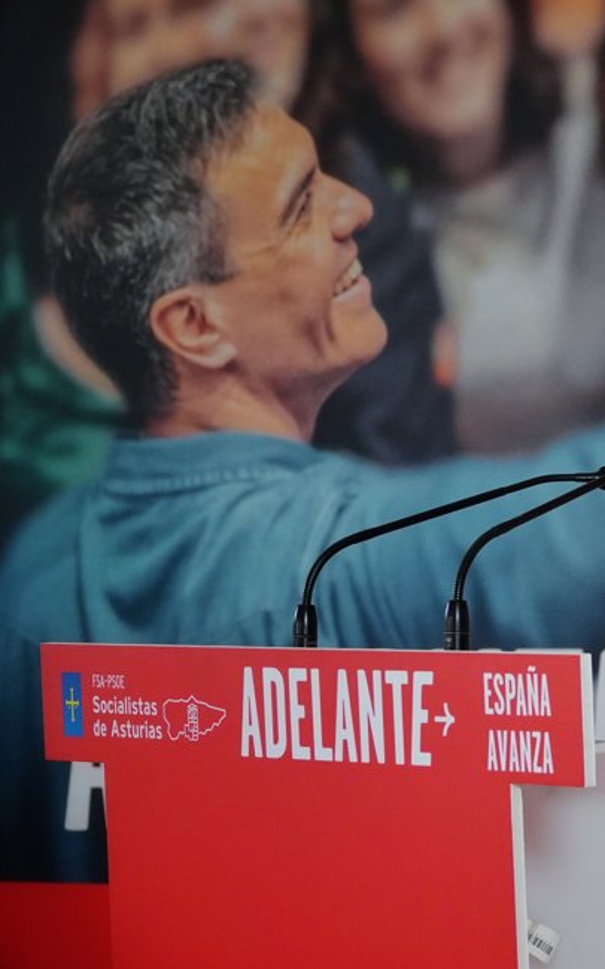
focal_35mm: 189
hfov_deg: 6.9
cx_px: 720
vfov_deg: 11.1
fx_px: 4988
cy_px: 485
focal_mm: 44.93
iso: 1000
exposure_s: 1/125
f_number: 4
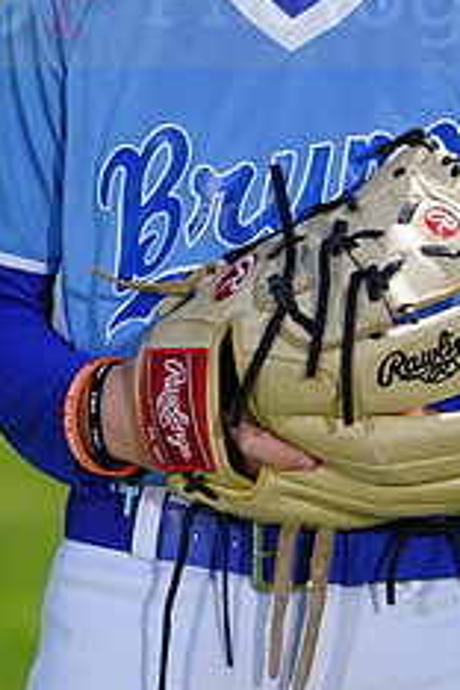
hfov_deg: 2.1
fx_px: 12745
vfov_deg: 3.1
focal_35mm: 665
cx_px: 355
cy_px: -27
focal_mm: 268
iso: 100
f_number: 8
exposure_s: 1/250
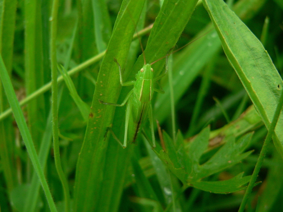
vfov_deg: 21.0
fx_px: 572
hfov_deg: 27.8
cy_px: 106
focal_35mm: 70
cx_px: 142
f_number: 2.8
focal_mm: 11.6
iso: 200
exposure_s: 1/125
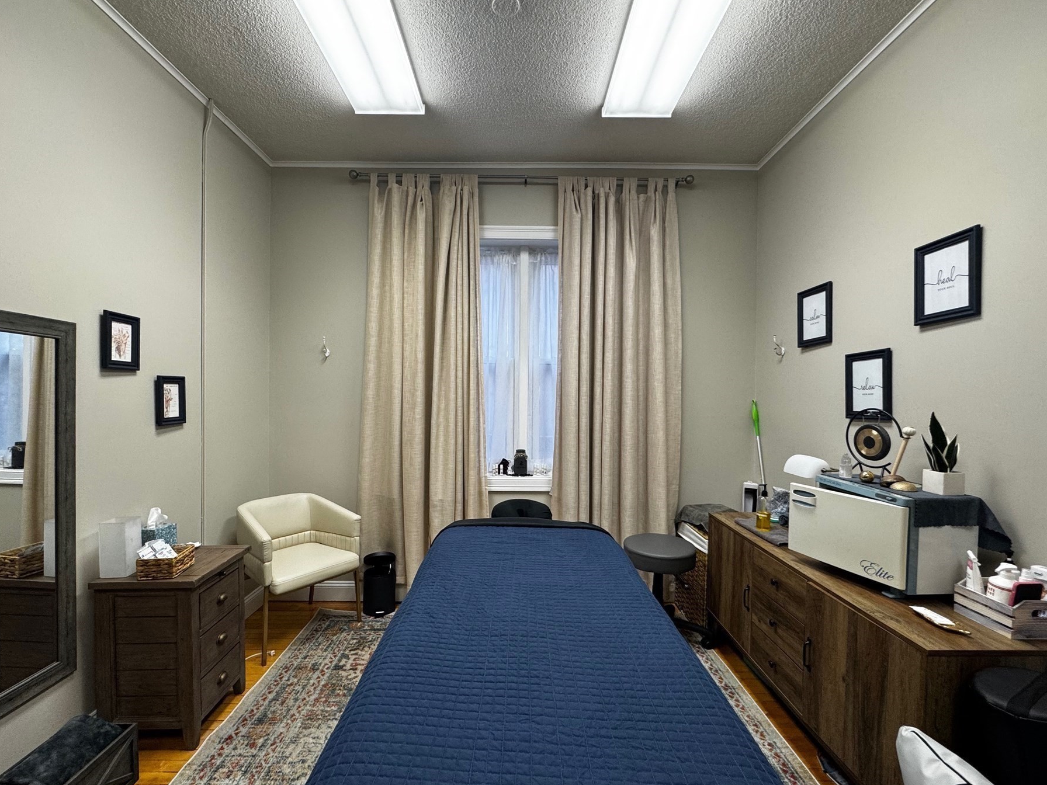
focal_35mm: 16
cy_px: 407
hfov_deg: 94.5
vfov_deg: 78.1
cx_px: 515
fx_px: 484
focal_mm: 2.22
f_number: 2.2
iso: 160
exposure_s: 1/124
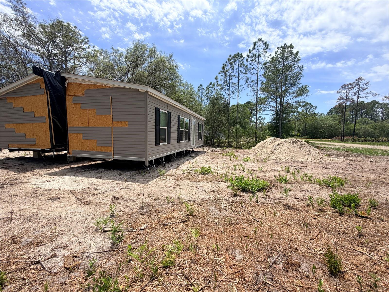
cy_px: 146
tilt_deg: -3.9
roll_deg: +0.3
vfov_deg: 85.7
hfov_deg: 102.1
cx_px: 194
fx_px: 157
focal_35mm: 14
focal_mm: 2.22
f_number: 2.2
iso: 20
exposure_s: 1/830
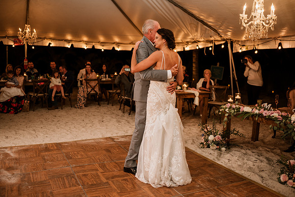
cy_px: 98
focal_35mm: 37
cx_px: 148
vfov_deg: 36.1
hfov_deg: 52.1
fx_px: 302
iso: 500
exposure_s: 1/160
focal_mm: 35
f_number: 2
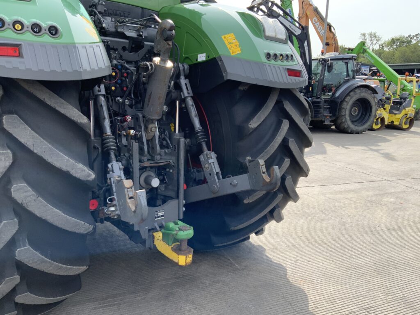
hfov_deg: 61.7
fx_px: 352
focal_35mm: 29
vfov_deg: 48.2
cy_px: 158
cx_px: 210
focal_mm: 3
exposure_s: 1/529
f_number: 1.8
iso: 16
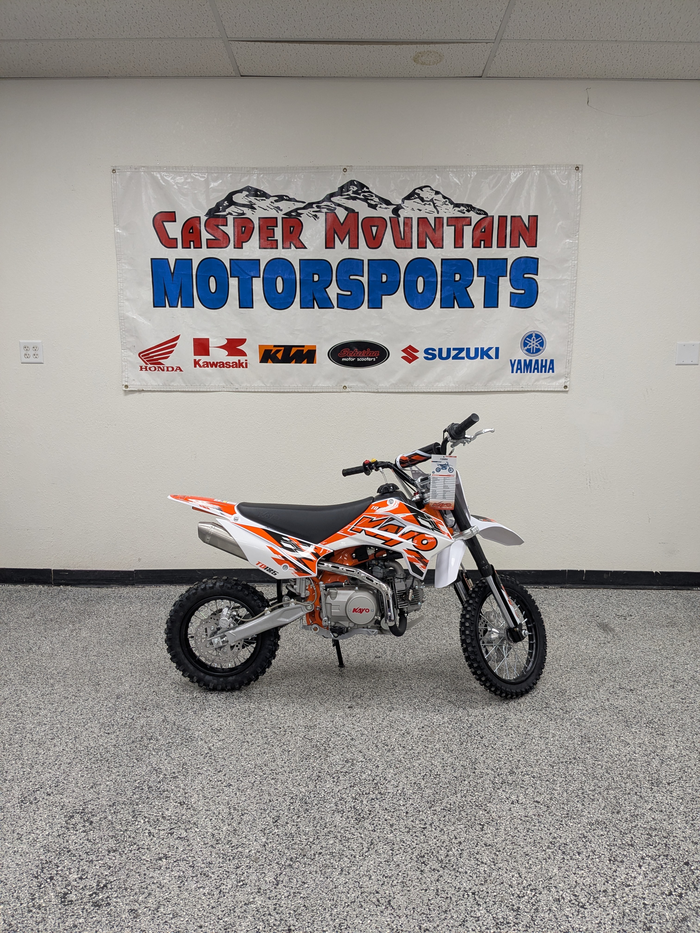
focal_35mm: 27
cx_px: 350
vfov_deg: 65.3
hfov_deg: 51.4
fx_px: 728
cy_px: 466
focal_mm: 4.38
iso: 95
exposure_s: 1/60
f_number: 1.73
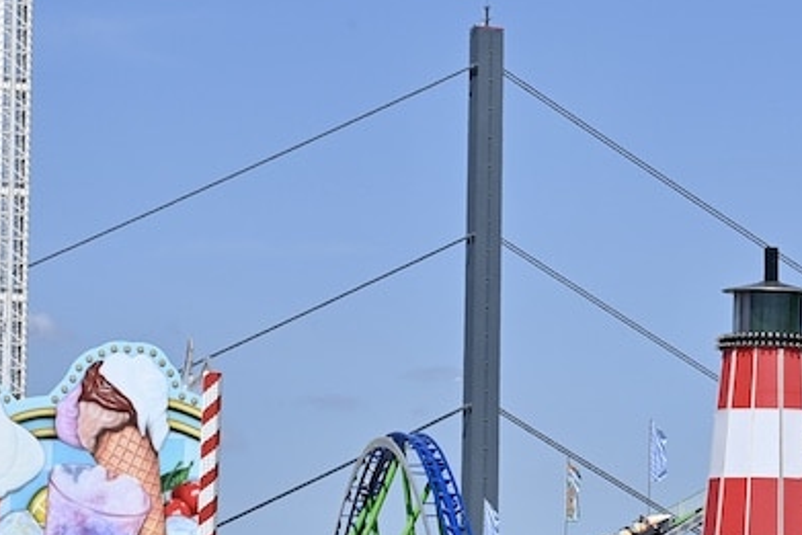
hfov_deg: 9.1
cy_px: 604
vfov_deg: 6.1
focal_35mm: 225
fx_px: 5014
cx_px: 784
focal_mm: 86
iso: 100
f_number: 13
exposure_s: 1/200
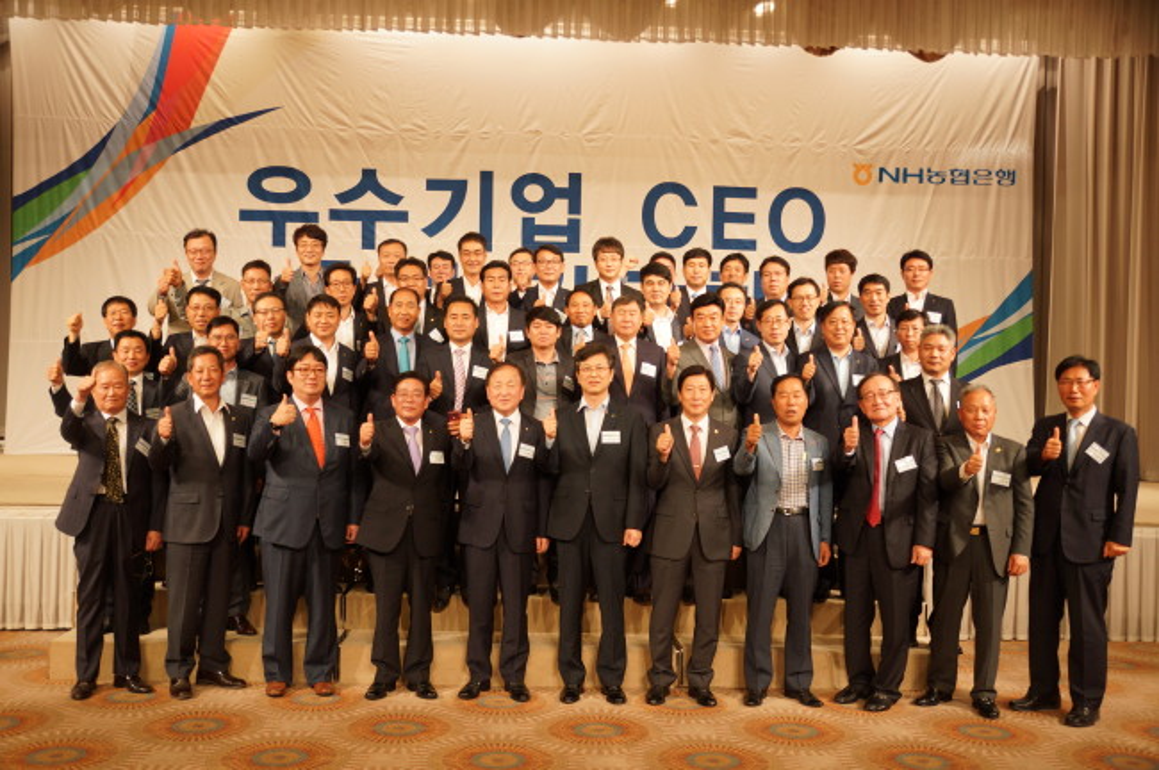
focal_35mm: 33
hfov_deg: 57.3
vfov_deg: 39.9
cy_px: 385
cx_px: 580
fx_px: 1061
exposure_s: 1/60
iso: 200
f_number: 4
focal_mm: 22
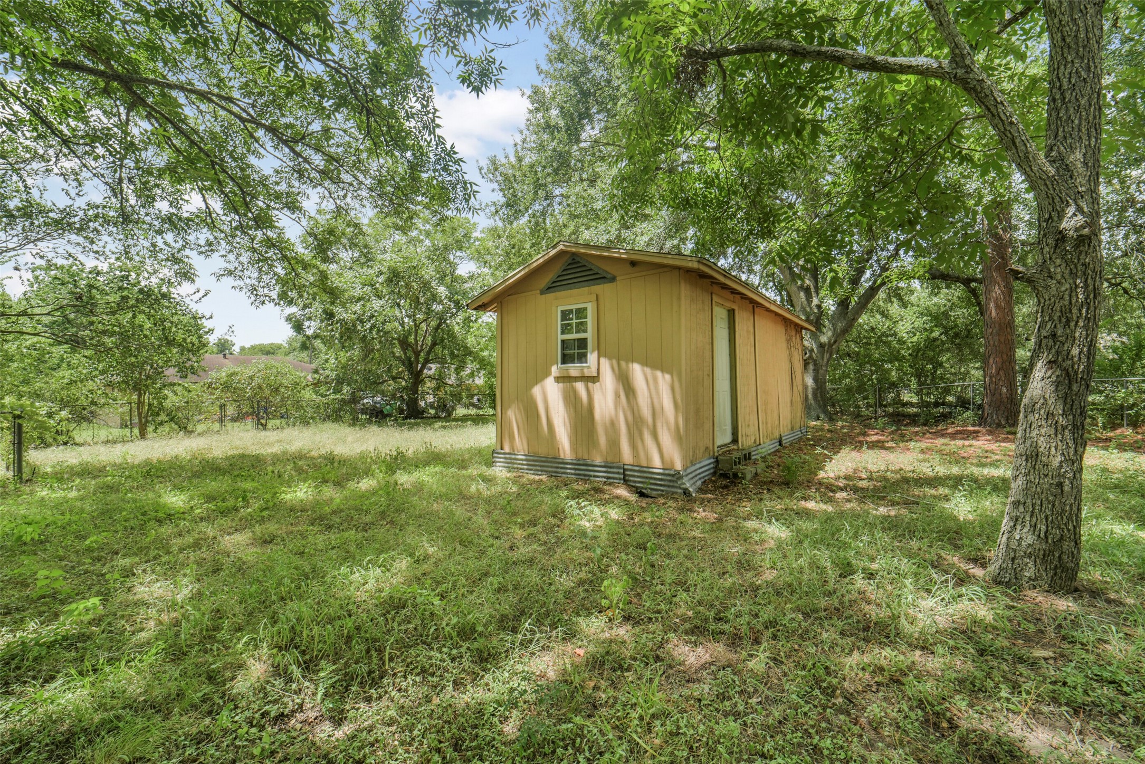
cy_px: 382
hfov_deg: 104.2
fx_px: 445
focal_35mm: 14
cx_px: 572
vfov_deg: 81.2
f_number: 11
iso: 500
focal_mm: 14
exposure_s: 1/250
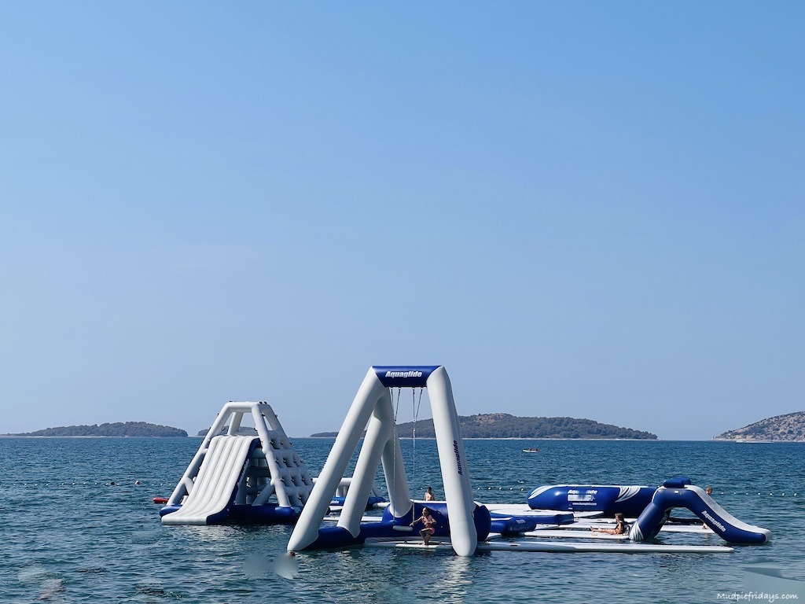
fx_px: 1791
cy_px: 302
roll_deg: -0.5
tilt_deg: +3.7
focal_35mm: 77
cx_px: 402
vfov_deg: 19.1
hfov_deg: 25.3
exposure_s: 1/1531
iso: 32
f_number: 2.8
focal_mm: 9
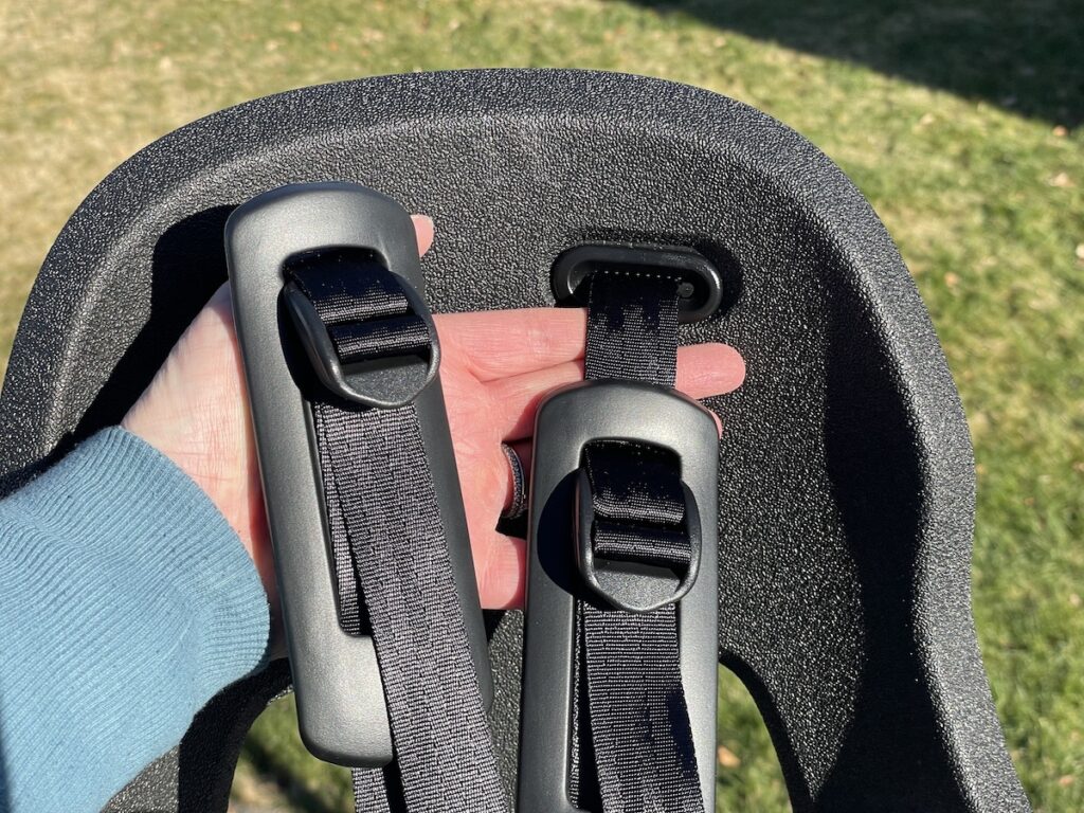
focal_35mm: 52
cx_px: 542
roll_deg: +5.5
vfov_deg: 28.0
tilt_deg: -28.2
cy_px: 406
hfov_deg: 36.8
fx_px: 1628
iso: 25
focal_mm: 6
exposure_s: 1/799
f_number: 2
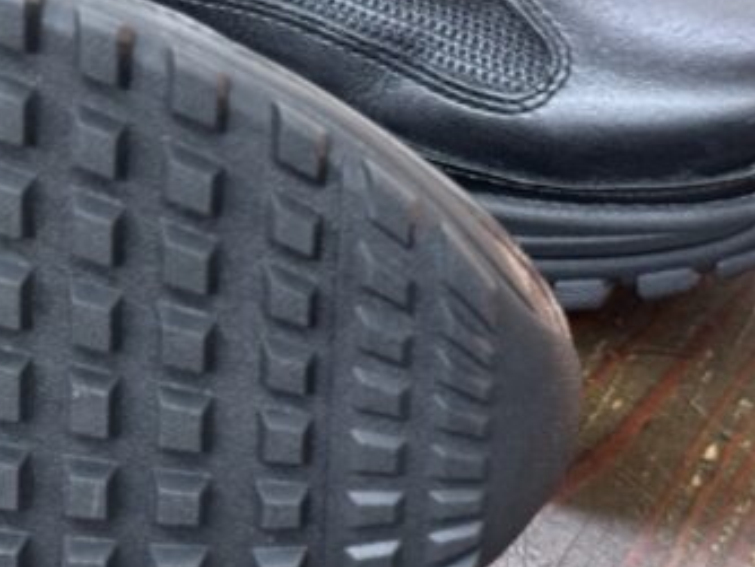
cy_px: 145
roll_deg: +0.2
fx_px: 3208
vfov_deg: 10.1
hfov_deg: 13.1
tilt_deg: -34.7
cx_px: -145
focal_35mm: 147
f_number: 1.78
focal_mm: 6.76
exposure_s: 1/40
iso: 320
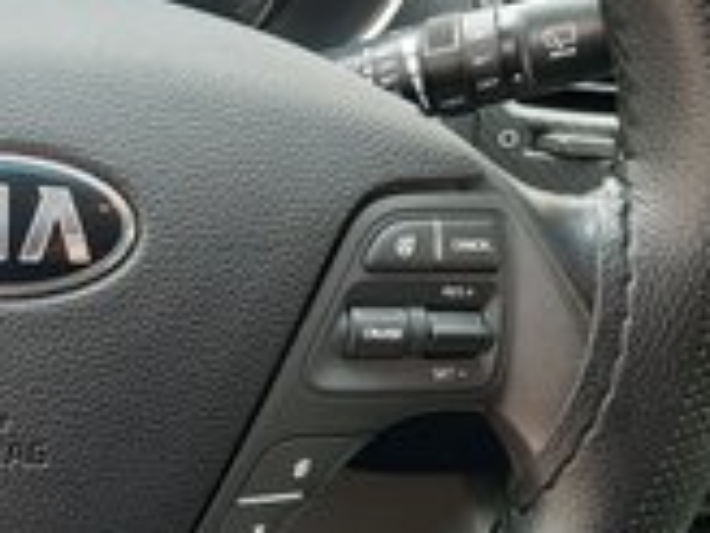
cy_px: 269
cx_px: 22
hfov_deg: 29.8
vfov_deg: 24.0
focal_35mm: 61
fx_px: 1251
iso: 320
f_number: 2
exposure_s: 1/60
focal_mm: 4.6
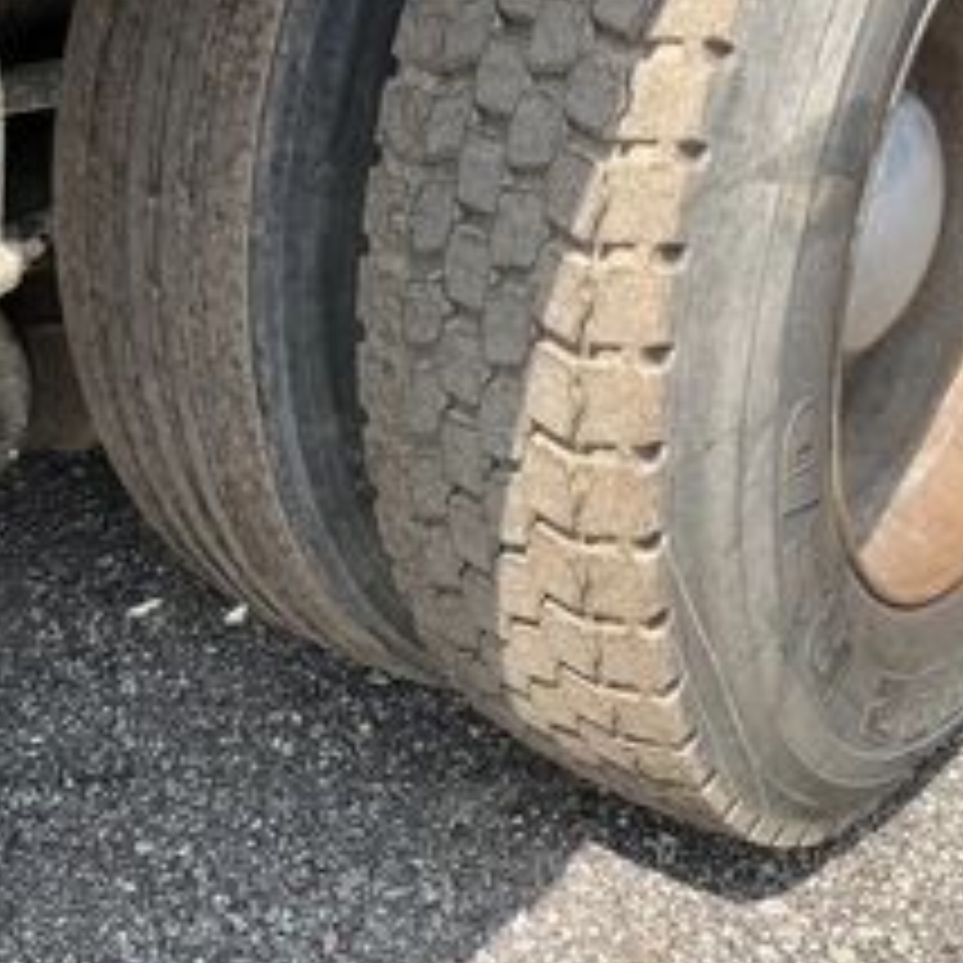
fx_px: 1511
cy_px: 405
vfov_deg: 35.3
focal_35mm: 48
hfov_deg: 35.0
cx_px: 315
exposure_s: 1/469
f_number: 1.8
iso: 25
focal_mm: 3
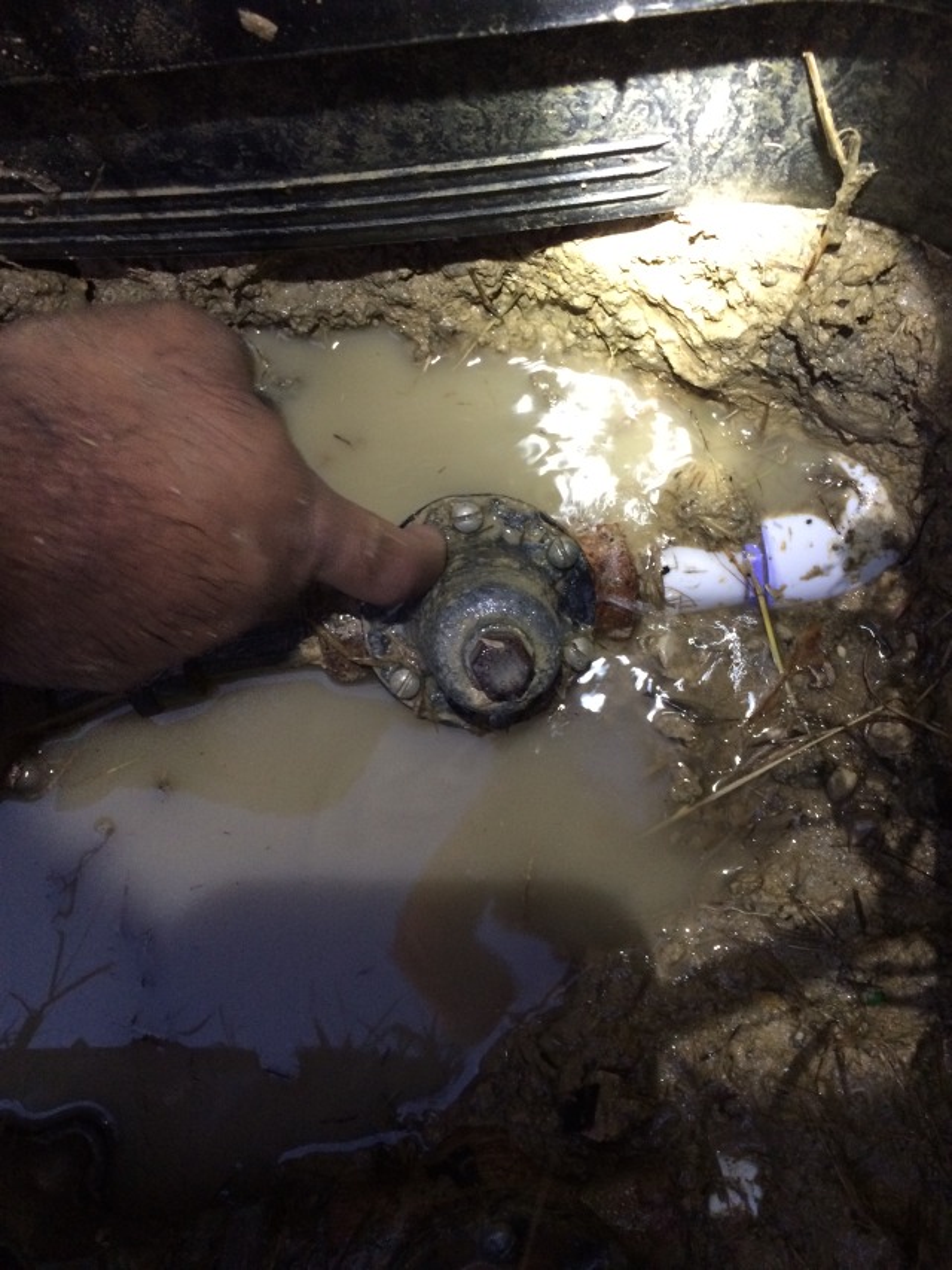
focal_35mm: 29
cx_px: 476
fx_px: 1063
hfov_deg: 48.2
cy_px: 635
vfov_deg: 61.7
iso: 320
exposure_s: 1/24
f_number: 2.2
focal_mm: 4.15
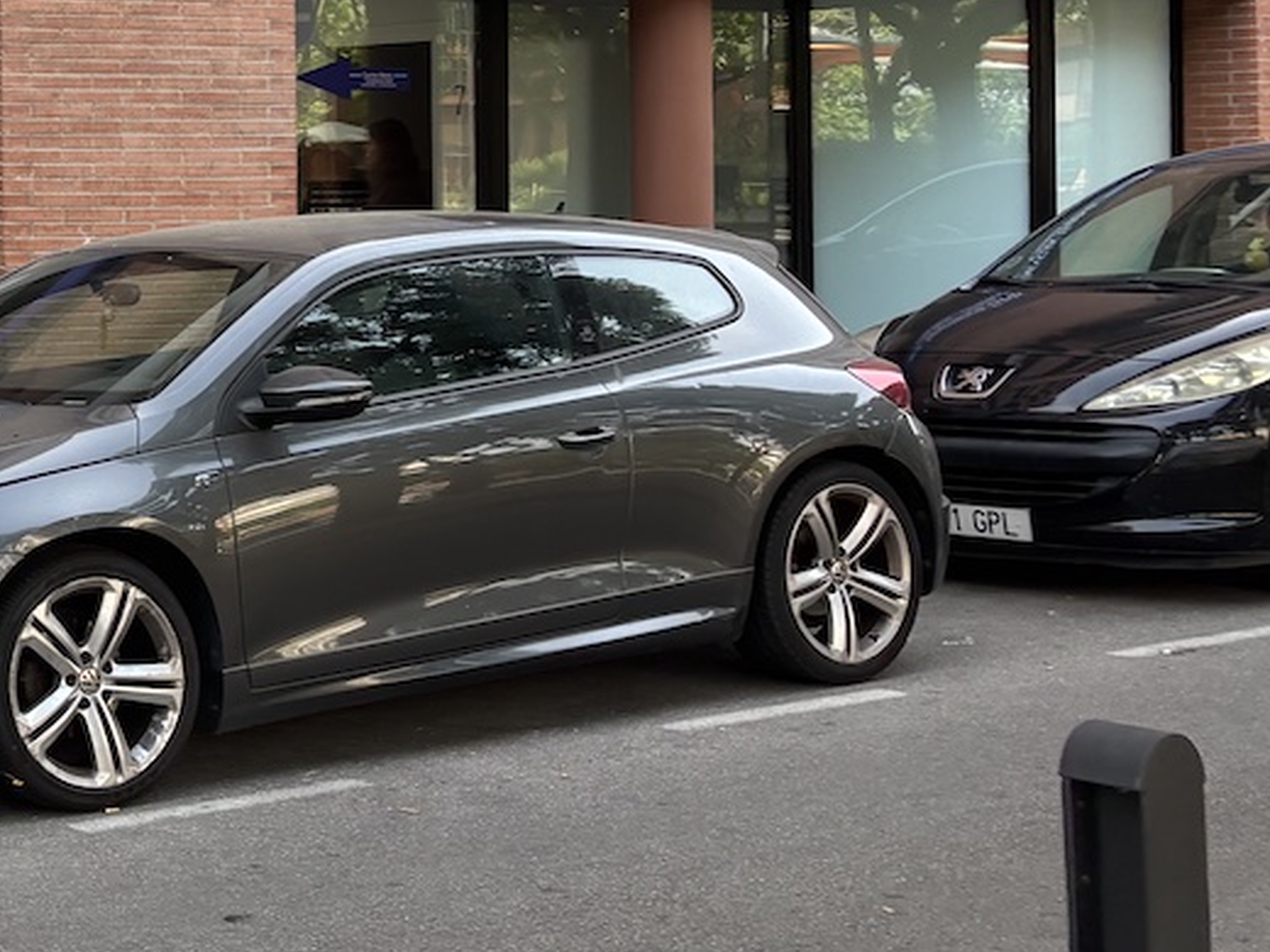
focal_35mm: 75
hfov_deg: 23.2
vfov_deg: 19.4
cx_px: -357
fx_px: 2752
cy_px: 162
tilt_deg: +0.1
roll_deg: -0.6
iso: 50
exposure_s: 1/304
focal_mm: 5.96
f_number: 1.6
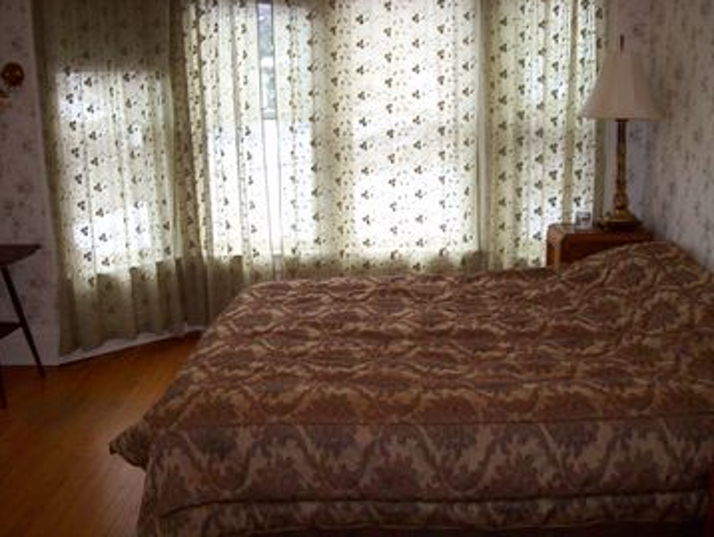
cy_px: 269
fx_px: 764
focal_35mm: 37
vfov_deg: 38.7
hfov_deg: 50.1
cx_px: 363
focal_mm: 6
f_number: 2.7
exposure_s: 1/64
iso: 140
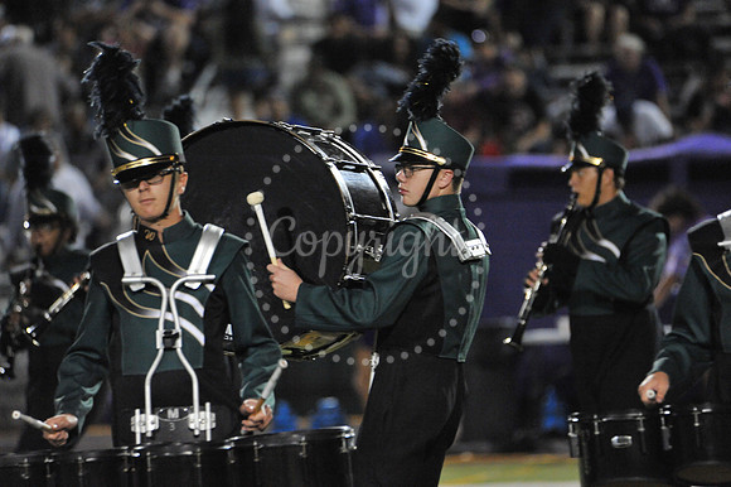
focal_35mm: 460
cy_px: 244
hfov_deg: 4.5
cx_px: 366
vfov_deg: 3.0
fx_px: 9335
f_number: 6.3
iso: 6400
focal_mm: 460
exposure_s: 1/160
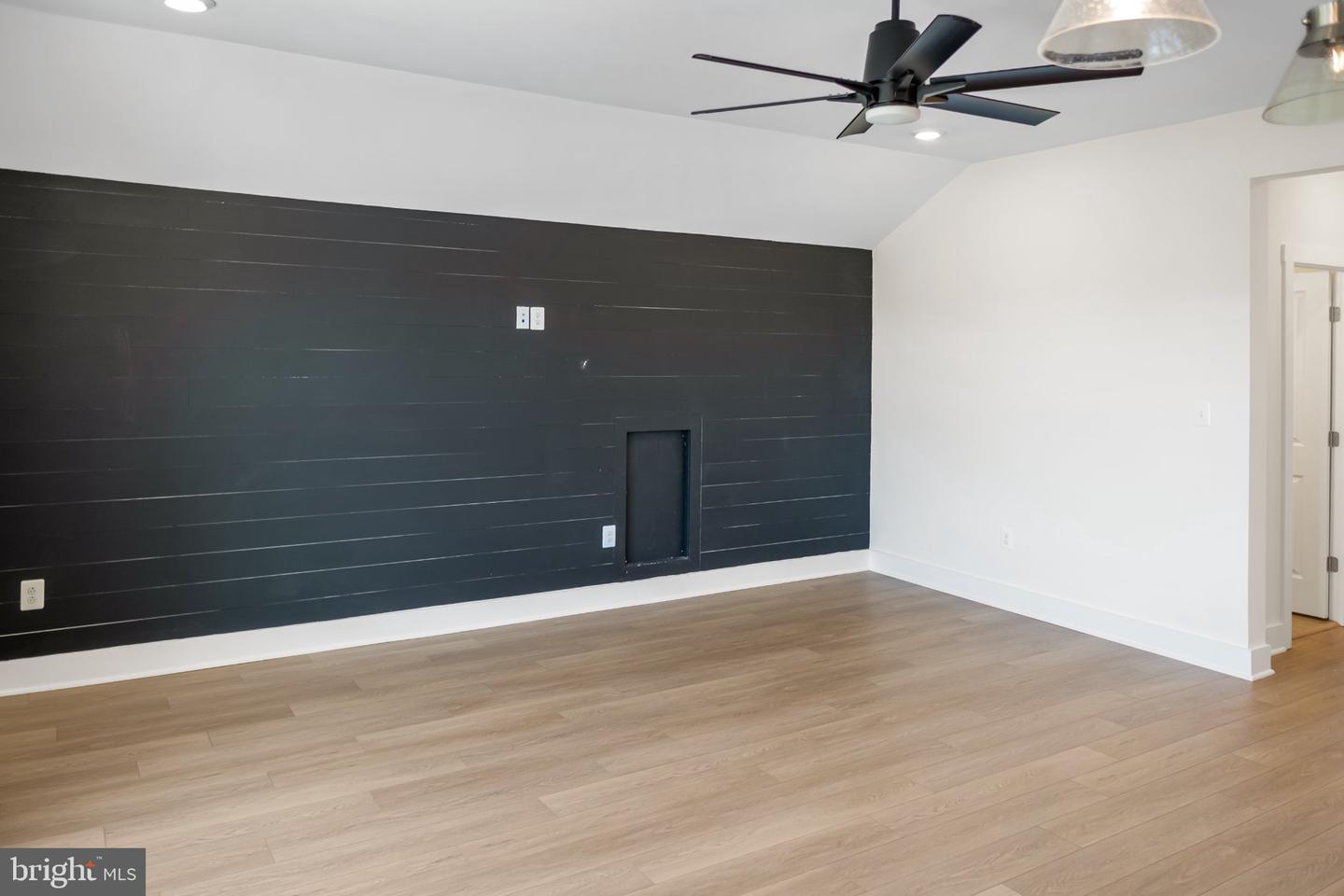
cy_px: 448
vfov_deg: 53.1
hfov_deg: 73.7
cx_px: 672
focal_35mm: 24
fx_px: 896
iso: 160
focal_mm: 16
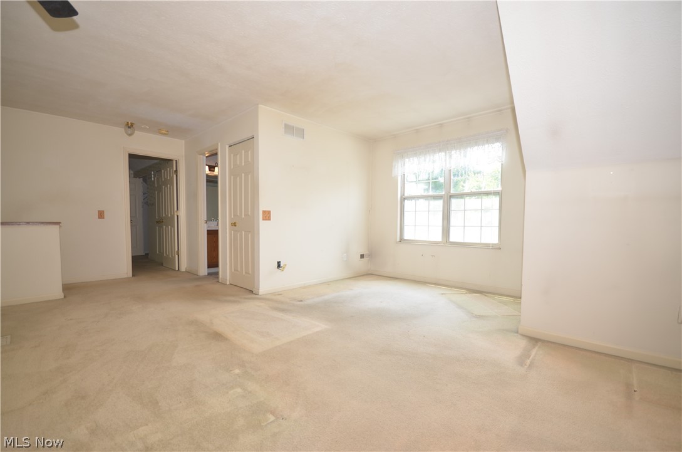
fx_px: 284
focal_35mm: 15
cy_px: 226
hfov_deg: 100.5
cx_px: 341
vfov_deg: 77.1
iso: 200
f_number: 4.5
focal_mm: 10
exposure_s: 1/80
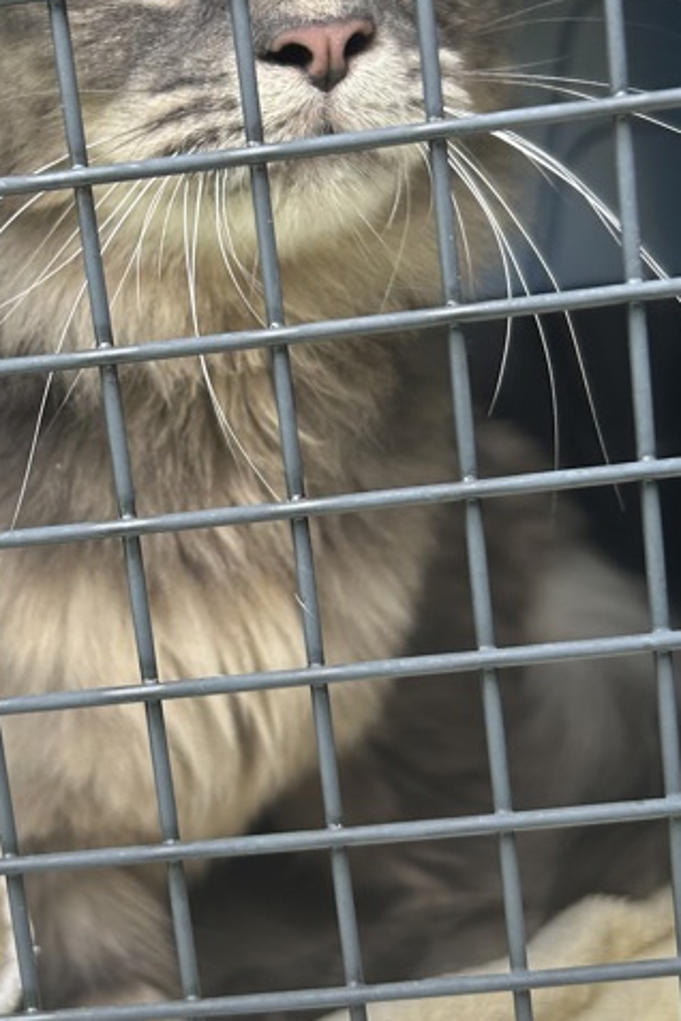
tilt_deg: -5.2
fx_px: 1646
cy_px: 486
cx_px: 214
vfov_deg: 34.5
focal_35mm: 58
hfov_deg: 23.3
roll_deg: +6.0
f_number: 1.5
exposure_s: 1/121
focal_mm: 5.7
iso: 40
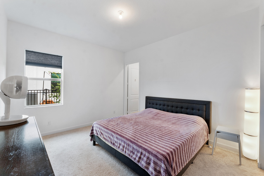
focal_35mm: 15
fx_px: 110
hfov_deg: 100.4
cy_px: 88
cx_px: 132
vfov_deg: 77.3
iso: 160
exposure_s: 1/5
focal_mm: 10
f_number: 11
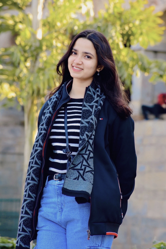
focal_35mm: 218
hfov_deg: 6.3
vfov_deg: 9.5
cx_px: 83
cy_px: 124
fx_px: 1504
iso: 1000
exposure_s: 1/200
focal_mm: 145
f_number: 8
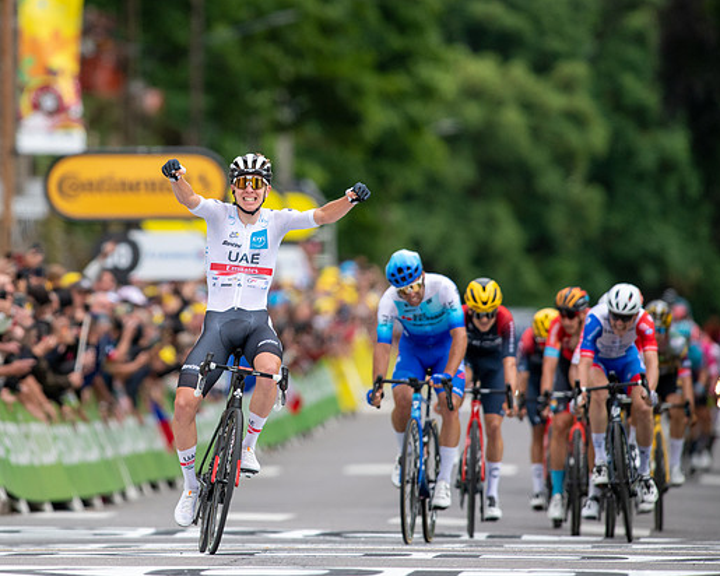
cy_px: 224
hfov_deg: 3.3
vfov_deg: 2.6
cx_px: 240
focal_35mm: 588
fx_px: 12530
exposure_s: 1/1000
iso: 400
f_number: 4
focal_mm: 420
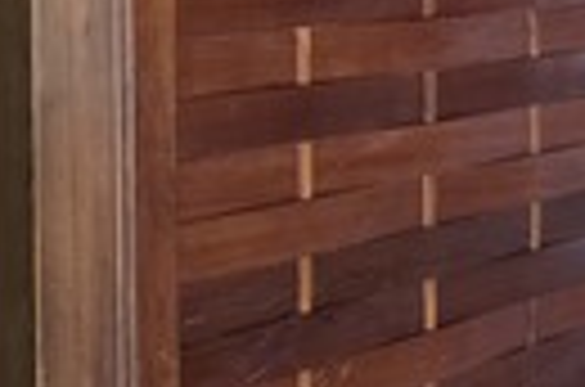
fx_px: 1994
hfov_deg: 13.9
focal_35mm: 123
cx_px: 1190
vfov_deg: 11.0
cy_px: 9
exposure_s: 1/120
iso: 1000
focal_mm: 5.4
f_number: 1.8
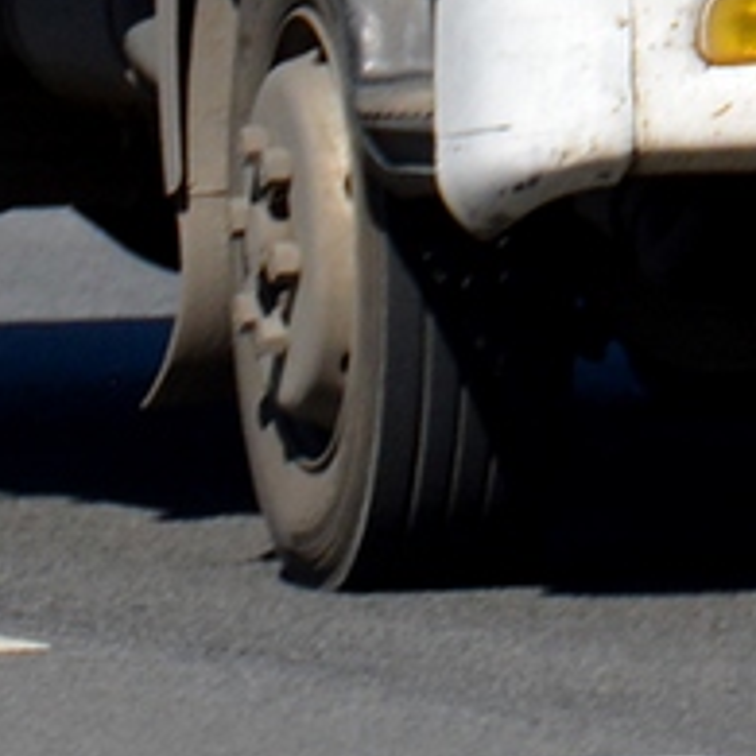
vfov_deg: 1.9
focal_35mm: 926
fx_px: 22879
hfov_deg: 1.9
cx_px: 1086
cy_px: -950
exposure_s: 1/2000
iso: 400
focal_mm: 105
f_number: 7.1
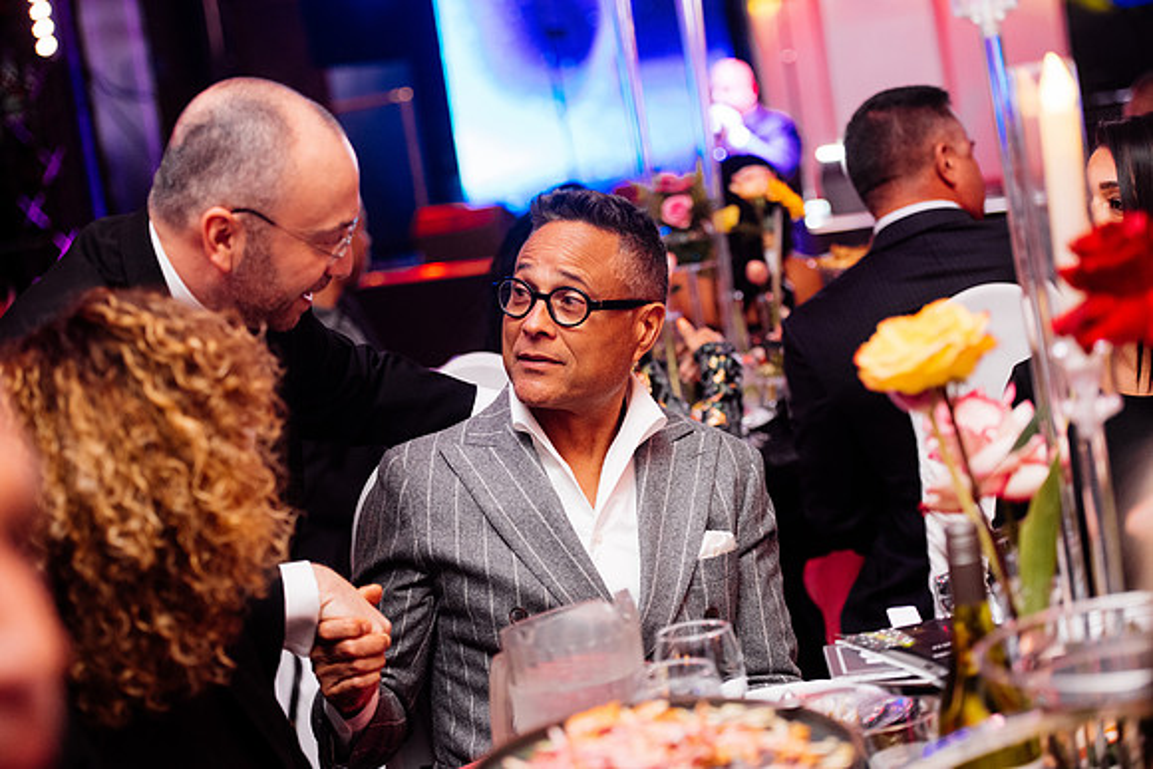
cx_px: 576
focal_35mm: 70
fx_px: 2242
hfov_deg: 28.8
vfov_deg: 19.5
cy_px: 384
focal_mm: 70
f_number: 2.8
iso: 2000
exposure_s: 1/200
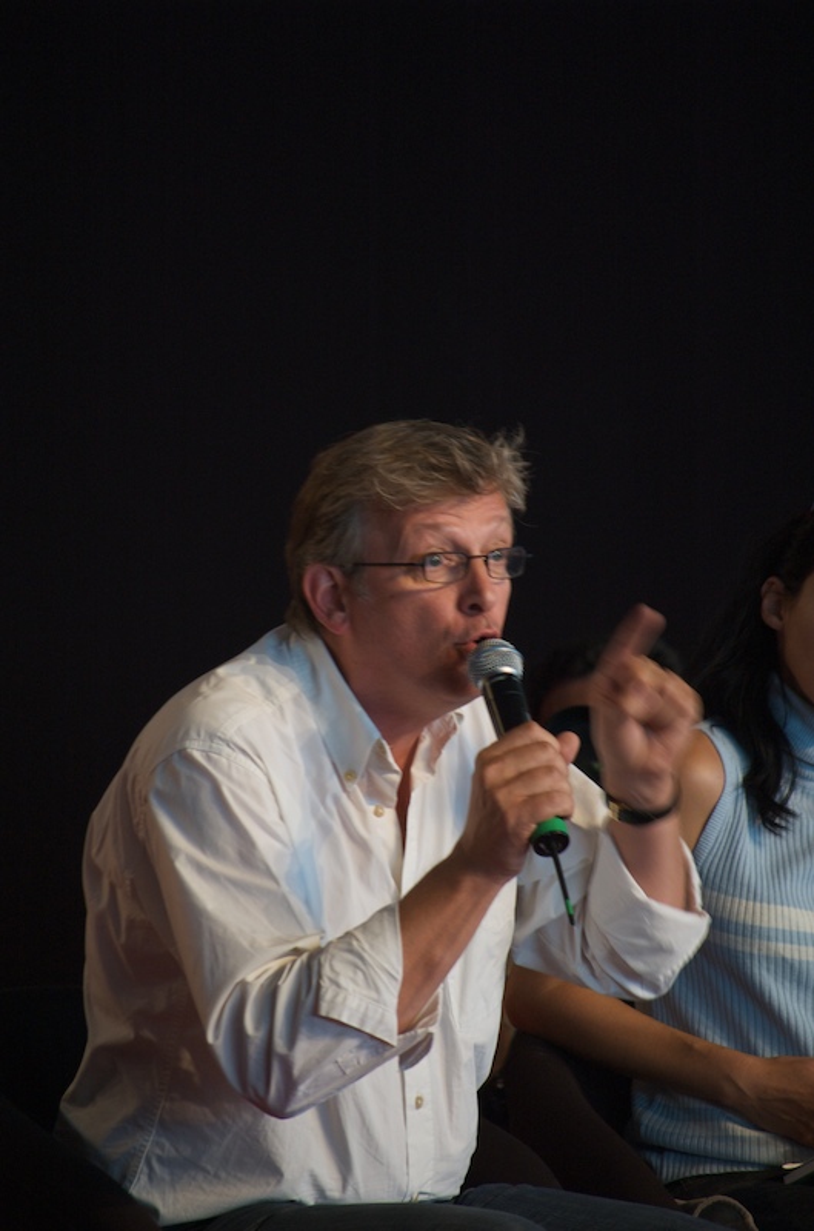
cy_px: 616
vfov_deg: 6.9
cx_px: 407
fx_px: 10232
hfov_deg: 4.6
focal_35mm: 300
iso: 400
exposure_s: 1/50
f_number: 5.6
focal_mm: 200
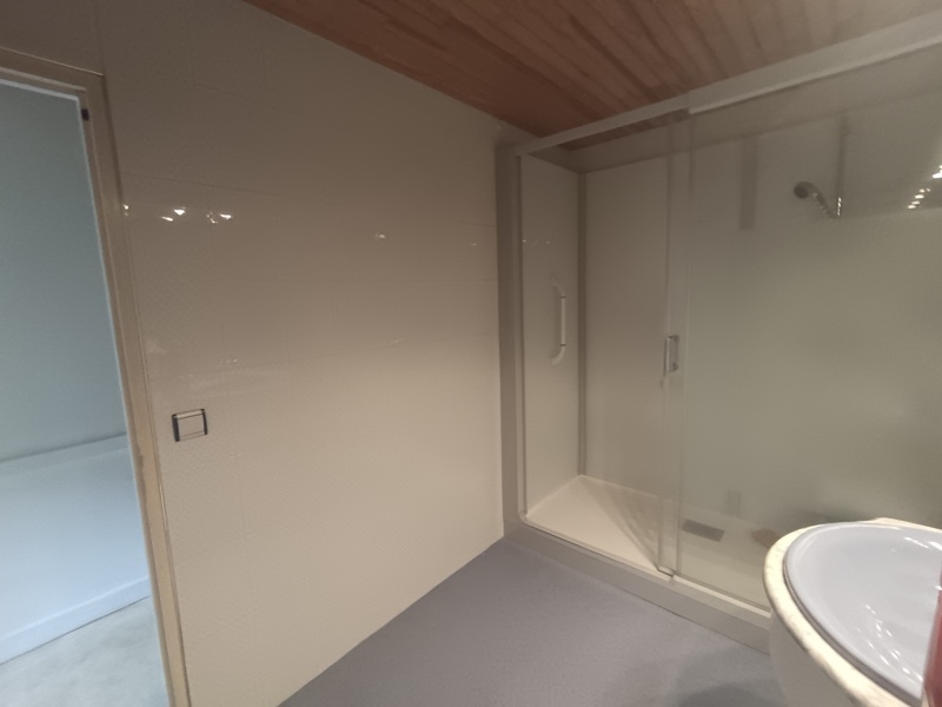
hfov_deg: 98.2
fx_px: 408
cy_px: 354
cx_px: 471
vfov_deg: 81.7
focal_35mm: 15
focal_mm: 1.65
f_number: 2.2
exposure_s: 1/25
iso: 595
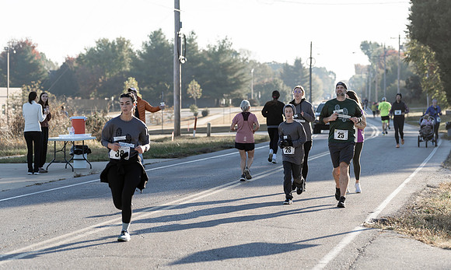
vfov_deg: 10.6
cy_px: 103
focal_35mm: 120
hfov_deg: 17.6
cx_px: 261
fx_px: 1459
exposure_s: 1/500
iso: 100
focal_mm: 86
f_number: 2.8
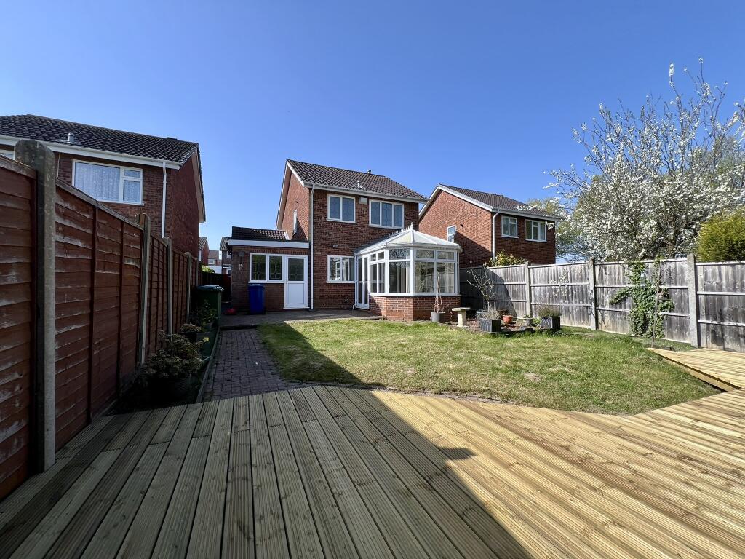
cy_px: 280
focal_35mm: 13
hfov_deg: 106.2
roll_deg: +0.8
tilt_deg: +1.6
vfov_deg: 89.9
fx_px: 280
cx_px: 372
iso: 32
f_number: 1.8
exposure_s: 1/1033
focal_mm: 1.57
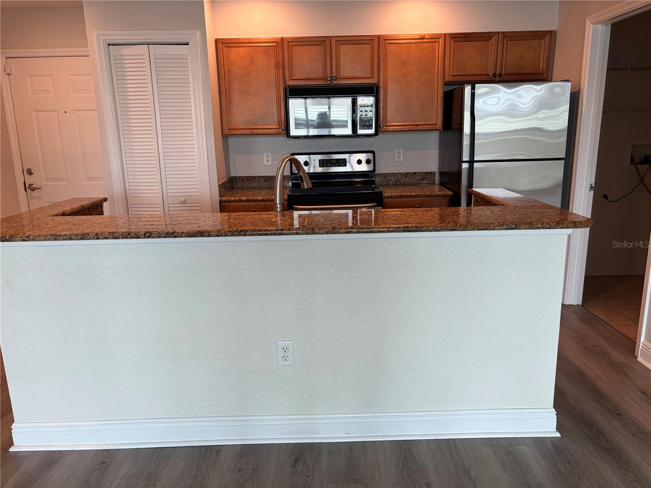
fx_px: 489
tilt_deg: -12.1
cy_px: 244
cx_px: 326
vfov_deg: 53.1
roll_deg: +1.7
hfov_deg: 67.3
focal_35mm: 26
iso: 100
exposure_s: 1/120
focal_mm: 5.96
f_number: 1.6
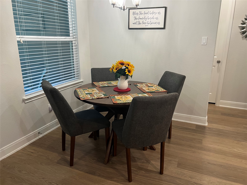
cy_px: 92
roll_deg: -0.9
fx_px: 186
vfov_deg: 53.1
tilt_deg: -16.7
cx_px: 124
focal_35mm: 26
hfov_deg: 67.3
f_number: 1.5
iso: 100
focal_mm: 5.7
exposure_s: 1/60
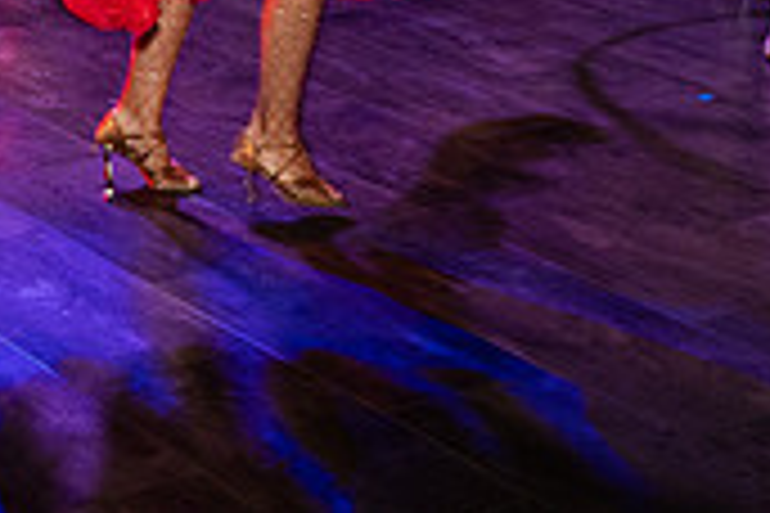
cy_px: -91
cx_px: 312
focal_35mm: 107
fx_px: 2288
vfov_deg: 12.5
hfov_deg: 19.1
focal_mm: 24
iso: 1250
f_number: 2.8
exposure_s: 1/100
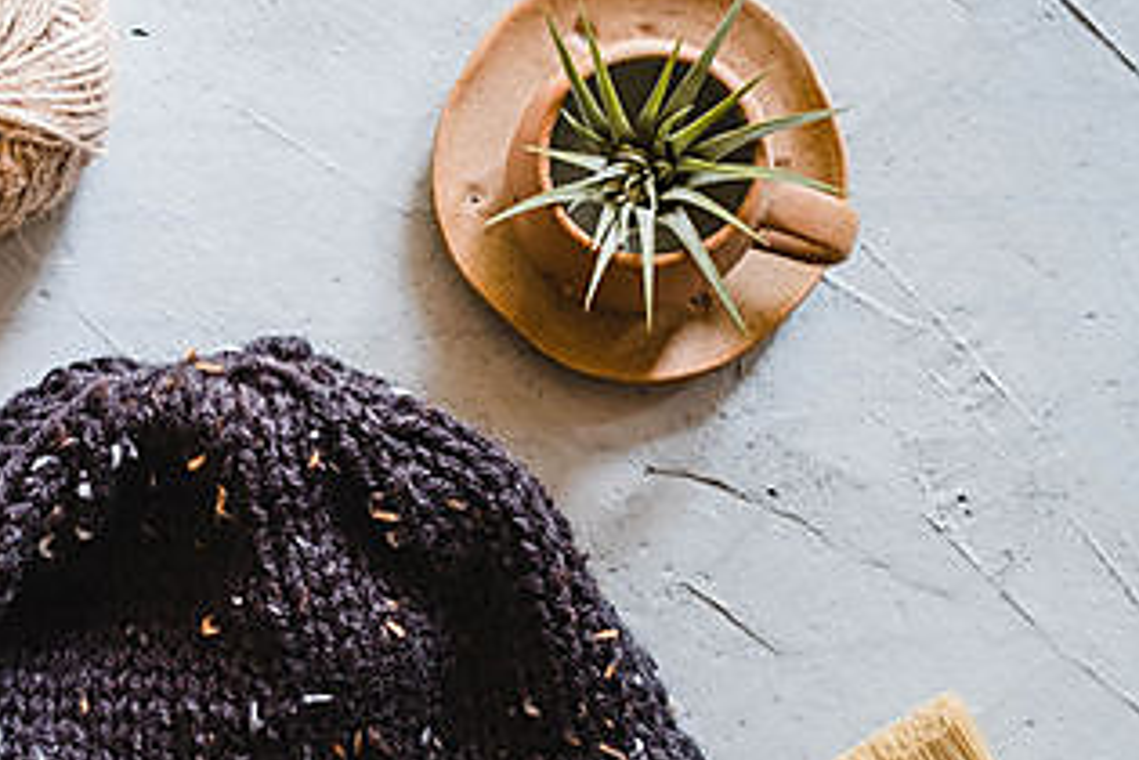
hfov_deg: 27.9
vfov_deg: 18.9
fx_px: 2246
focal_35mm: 71
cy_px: 650
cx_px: 224
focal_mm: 23
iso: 1000
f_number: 3.6
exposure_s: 1/125
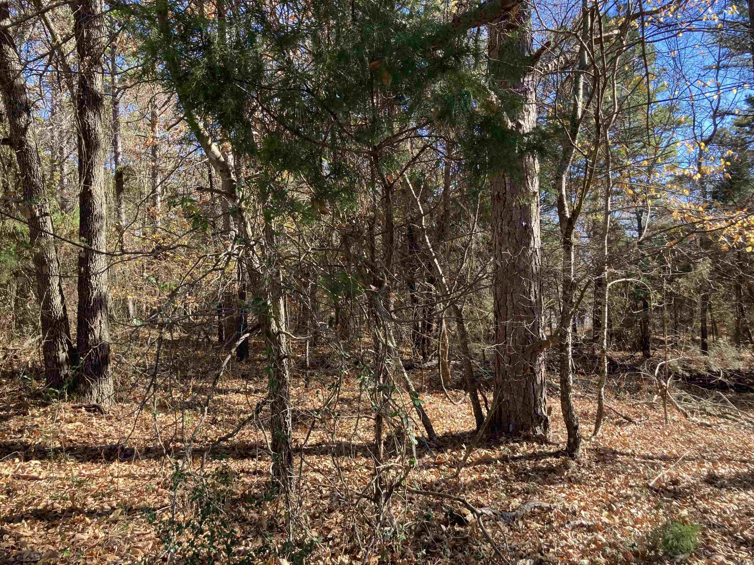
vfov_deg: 49.7
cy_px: 282
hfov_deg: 63.4
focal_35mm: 28
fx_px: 610
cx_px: 377
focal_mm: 3.99
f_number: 1.8
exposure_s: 1/179
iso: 20
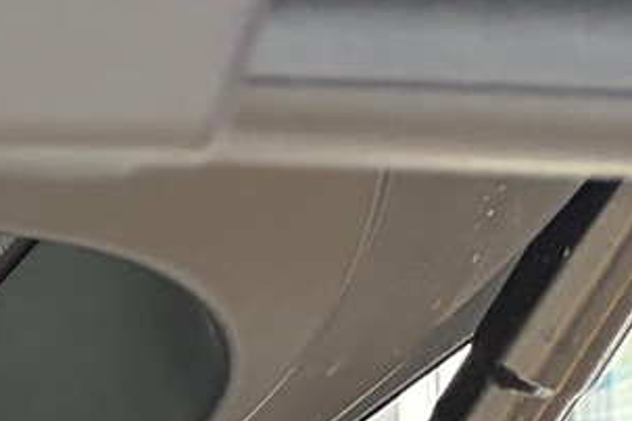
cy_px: 871
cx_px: -1395
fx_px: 3160
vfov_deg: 7.3
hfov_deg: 8.9
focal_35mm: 180
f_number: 1.6
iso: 125
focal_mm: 5.96
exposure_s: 1/147
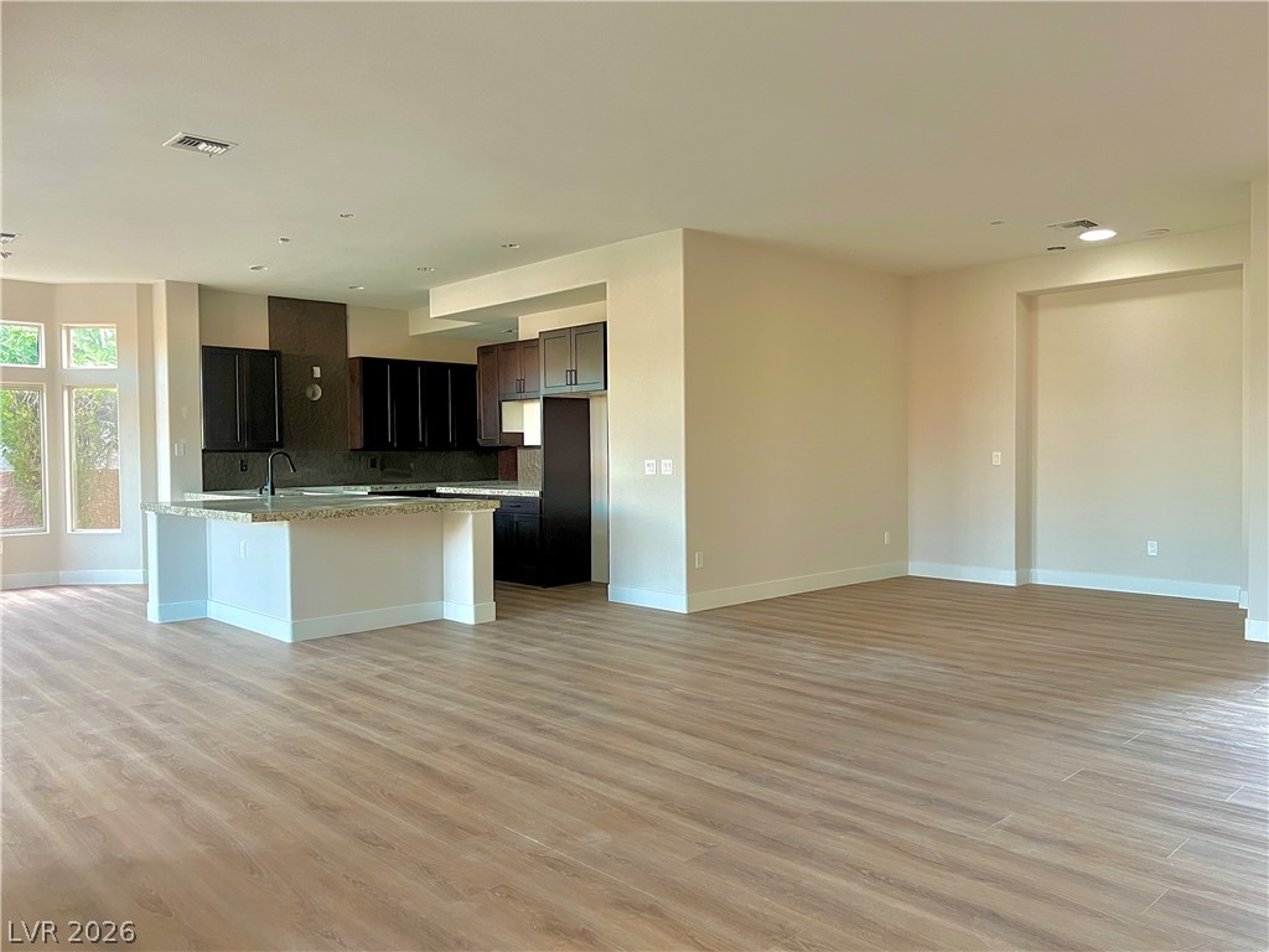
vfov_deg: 53.1
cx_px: 634
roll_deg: +0.3
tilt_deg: -2.7
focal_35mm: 26
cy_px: 476
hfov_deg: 67.3
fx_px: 953
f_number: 1.5
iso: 250
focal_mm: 5.7
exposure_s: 1/60
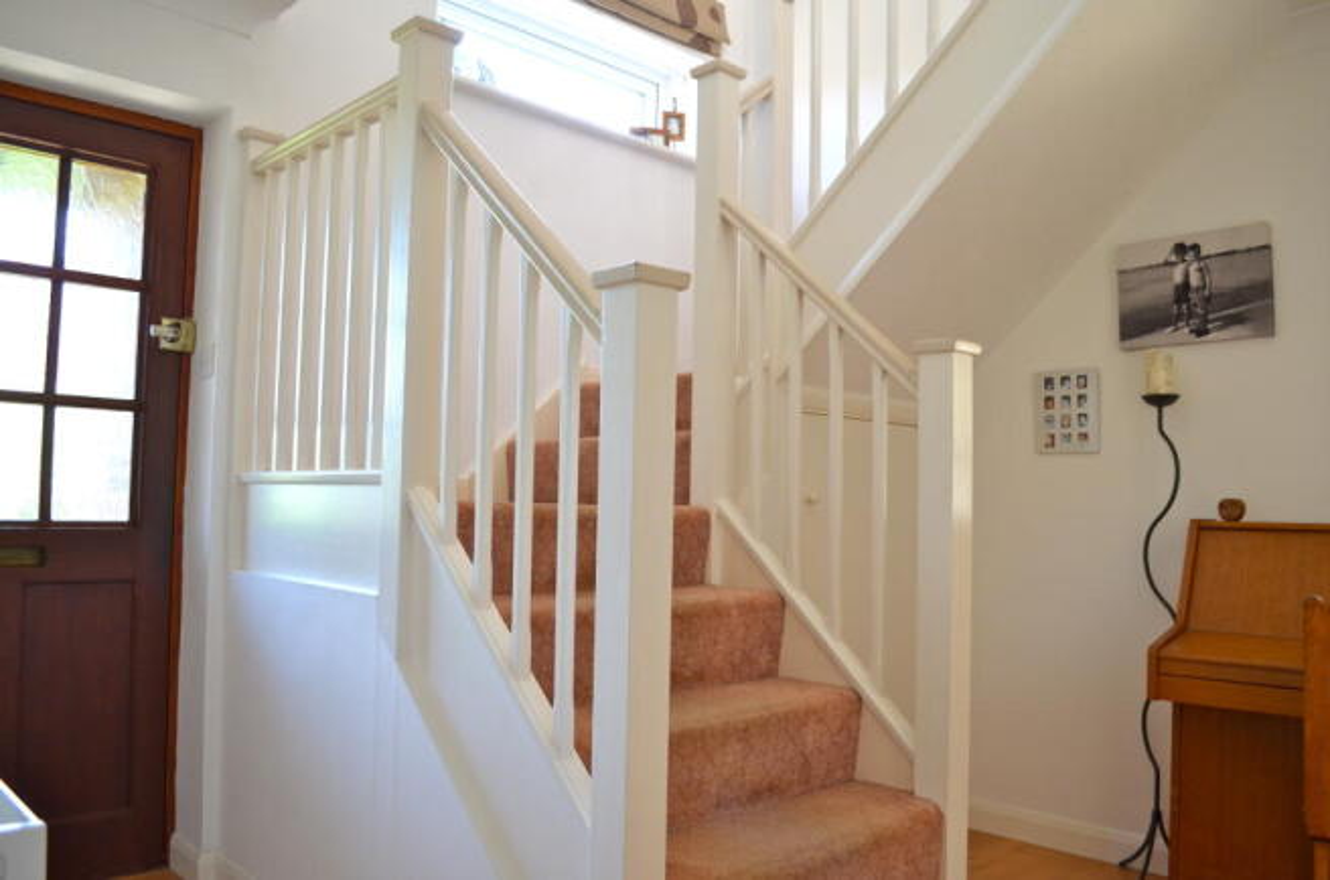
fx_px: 995
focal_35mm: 27
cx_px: 665
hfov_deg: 67.5
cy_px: 440
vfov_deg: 47.7
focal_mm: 18
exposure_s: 1/60
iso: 640
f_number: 4
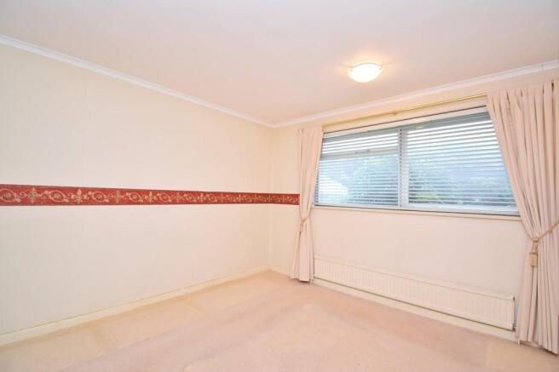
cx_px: 280
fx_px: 233
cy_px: 186
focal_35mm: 15
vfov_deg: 77.3
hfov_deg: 100.4
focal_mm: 10
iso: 800
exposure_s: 1/80
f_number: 4.5
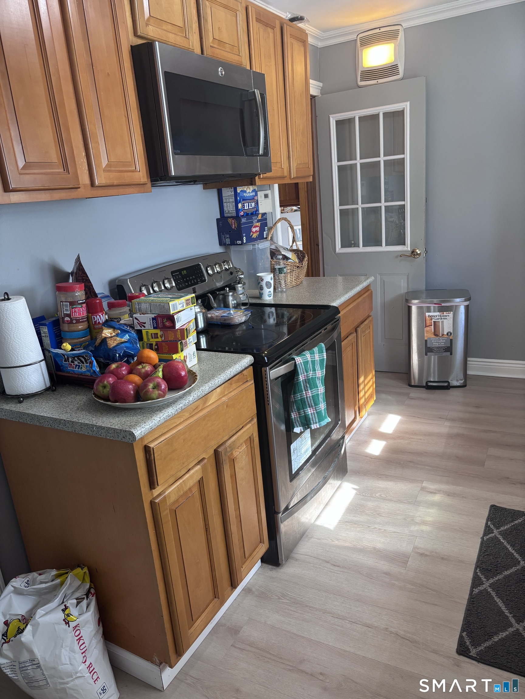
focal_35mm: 26
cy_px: 350
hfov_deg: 53.1
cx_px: 262
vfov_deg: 67.3
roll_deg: +4.0
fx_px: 526
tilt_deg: -18.5
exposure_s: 1/60
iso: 125
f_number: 1.6
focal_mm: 5.96
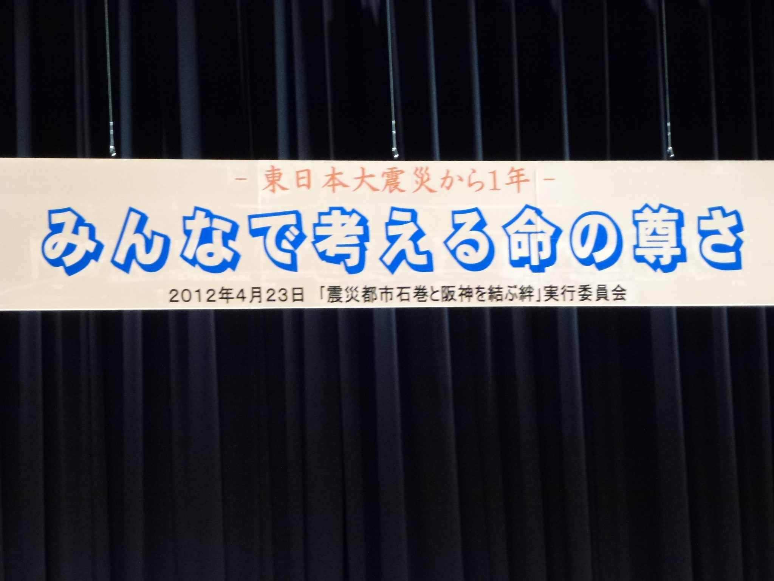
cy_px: 290
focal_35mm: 182
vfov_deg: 8.2
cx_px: 387
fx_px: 4069
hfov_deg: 10.9
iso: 400
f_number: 5.4
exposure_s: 1/4
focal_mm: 32.6
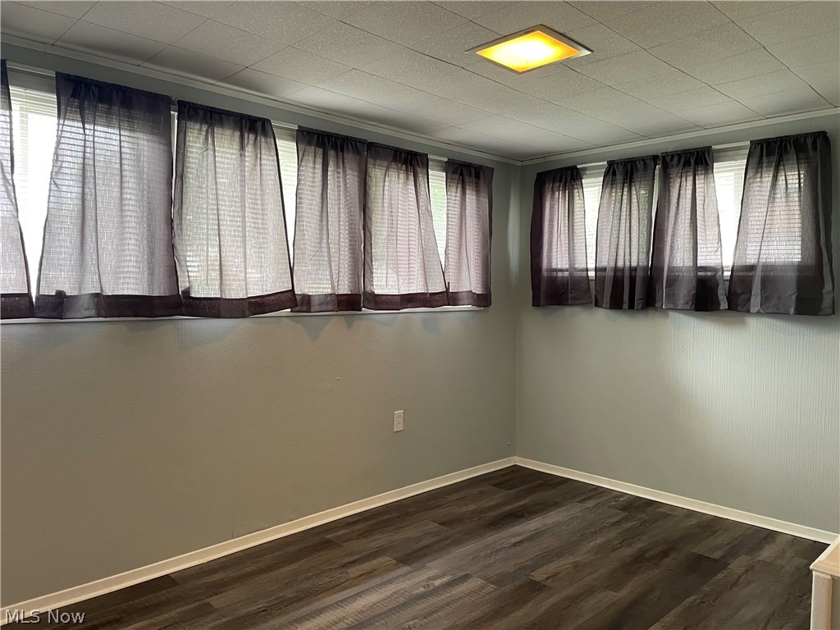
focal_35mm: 26
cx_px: 420
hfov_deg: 67.3
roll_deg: -0.9
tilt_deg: -1.6
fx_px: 631
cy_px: 315
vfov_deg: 53.1
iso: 160
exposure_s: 1/60
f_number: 1.6
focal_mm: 4.2
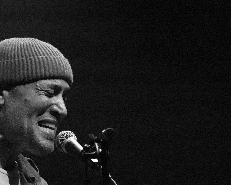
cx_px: 28
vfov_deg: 2.9
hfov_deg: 3.7
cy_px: 137
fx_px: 3610
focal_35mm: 528
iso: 12800
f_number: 4
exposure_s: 1/320
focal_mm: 110.13
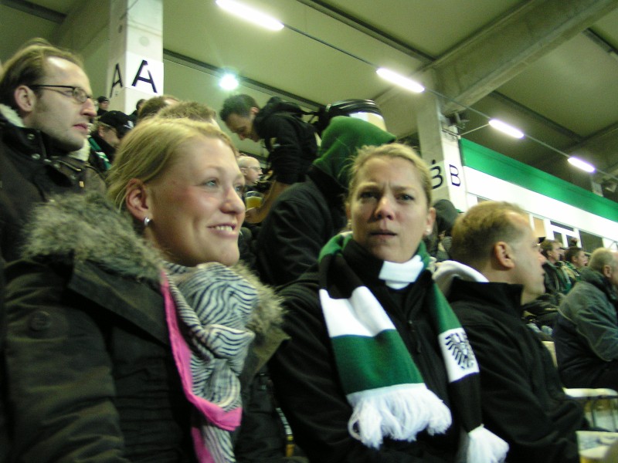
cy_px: 232
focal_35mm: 38
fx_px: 678
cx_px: 309
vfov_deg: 37.7
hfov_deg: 49.0
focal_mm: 5.8
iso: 200
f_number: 2.8
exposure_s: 1/15
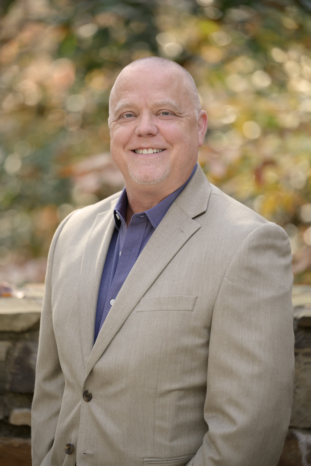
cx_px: 156
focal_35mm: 130
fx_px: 1684
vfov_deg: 15.8
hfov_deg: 10.6
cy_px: 233
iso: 100
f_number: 2.8
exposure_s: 1/200
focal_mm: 130
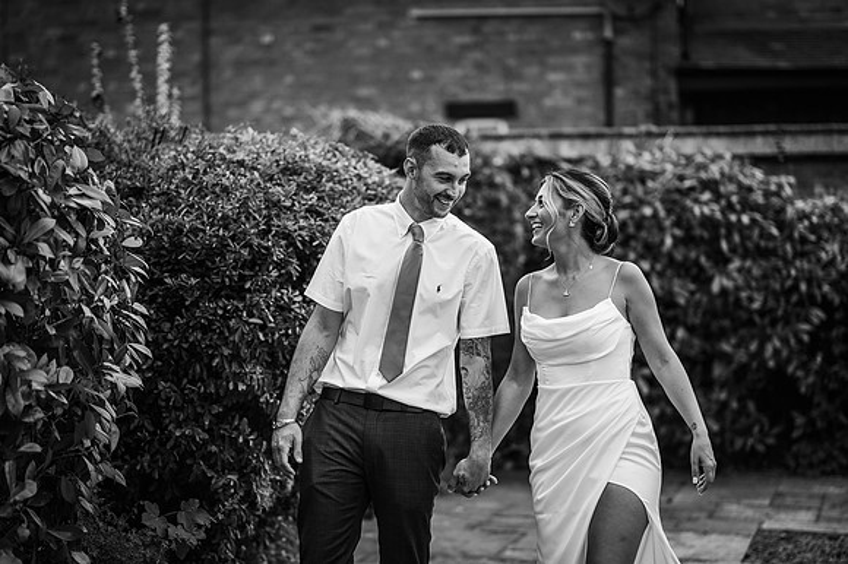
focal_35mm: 85
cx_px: 424
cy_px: 282
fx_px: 2001
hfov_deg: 23.9
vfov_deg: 16.1
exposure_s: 1/1250
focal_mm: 85
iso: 100
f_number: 1.8
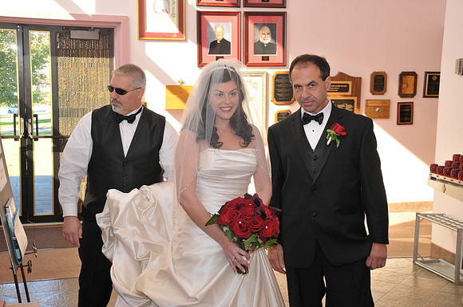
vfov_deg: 23.7
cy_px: 154
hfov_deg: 35.1
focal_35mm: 57
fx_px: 732
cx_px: 232
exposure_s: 1/60
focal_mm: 38
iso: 400
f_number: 7.1
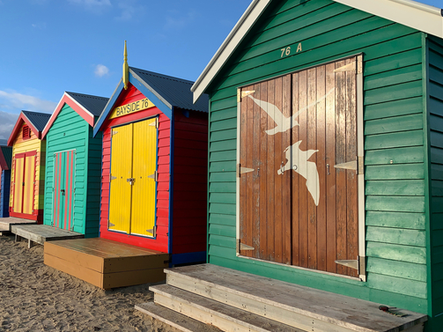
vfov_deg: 45.4
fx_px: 397
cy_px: 176
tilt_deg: +3.5
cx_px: 182
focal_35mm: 31
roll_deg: -1.6
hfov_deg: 58.0
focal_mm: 4.25
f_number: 1.8
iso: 25
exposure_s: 1/1043
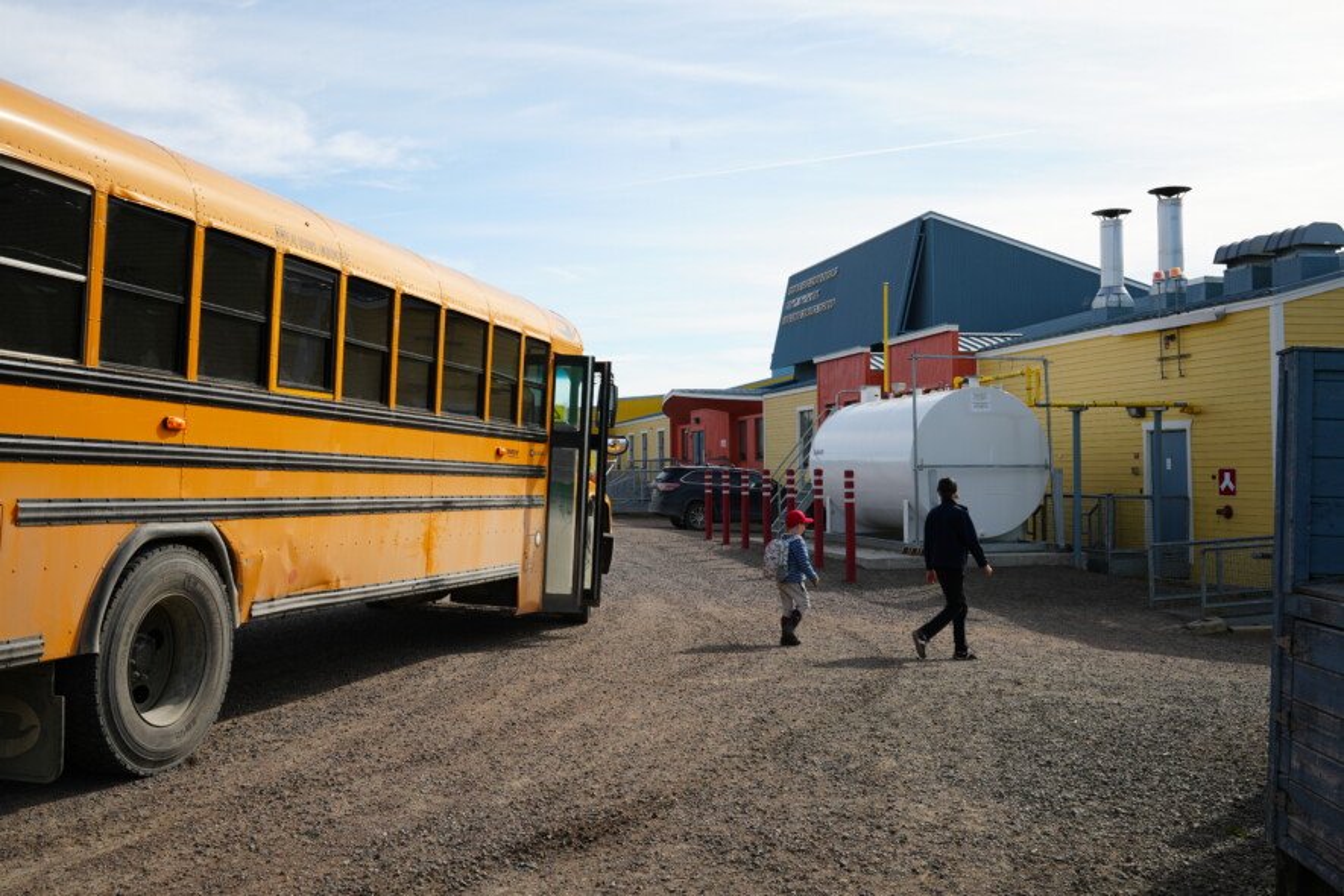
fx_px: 1307
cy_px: 448
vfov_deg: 37.9
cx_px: 672
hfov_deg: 54.4
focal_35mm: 35
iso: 100
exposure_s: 1/160
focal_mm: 35
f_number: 10
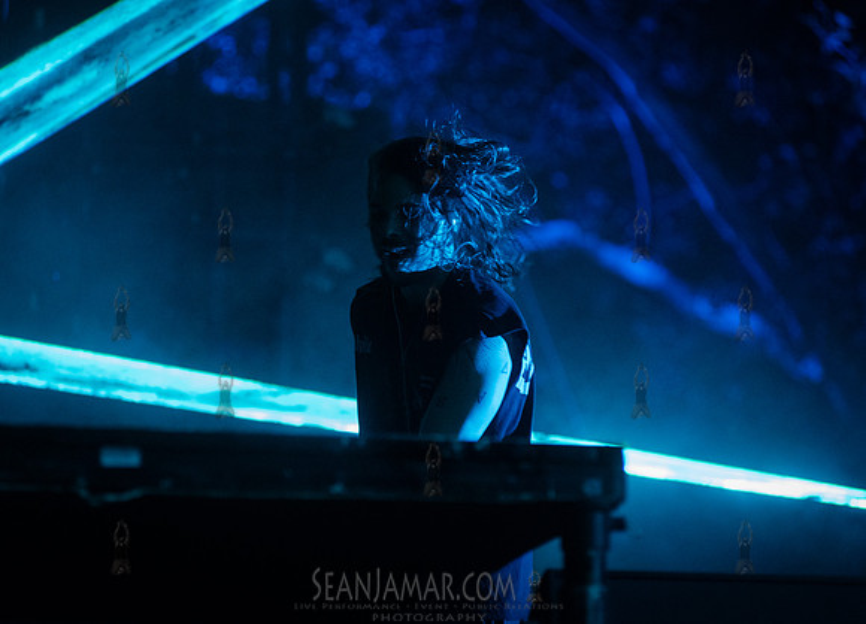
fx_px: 4291
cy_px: 306
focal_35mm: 174
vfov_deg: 8.3
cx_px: 418
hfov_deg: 11.5
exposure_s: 1/250
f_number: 3.5
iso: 6400
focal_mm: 155
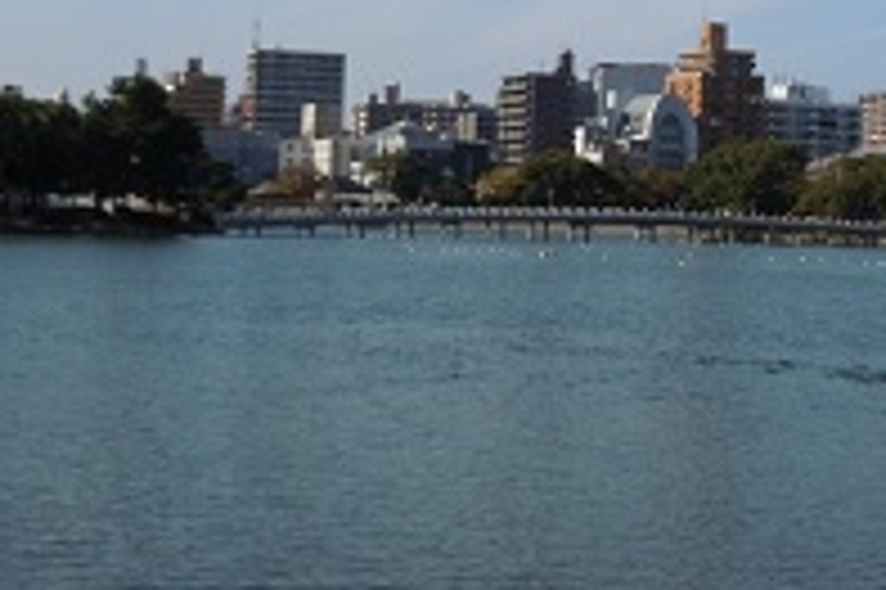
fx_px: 2041
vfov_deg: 16.2
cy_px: 27
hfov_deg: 24.3
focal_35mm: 83
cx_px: 623
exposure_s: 1/1000
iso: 100
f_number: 4.6
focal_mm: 8.1
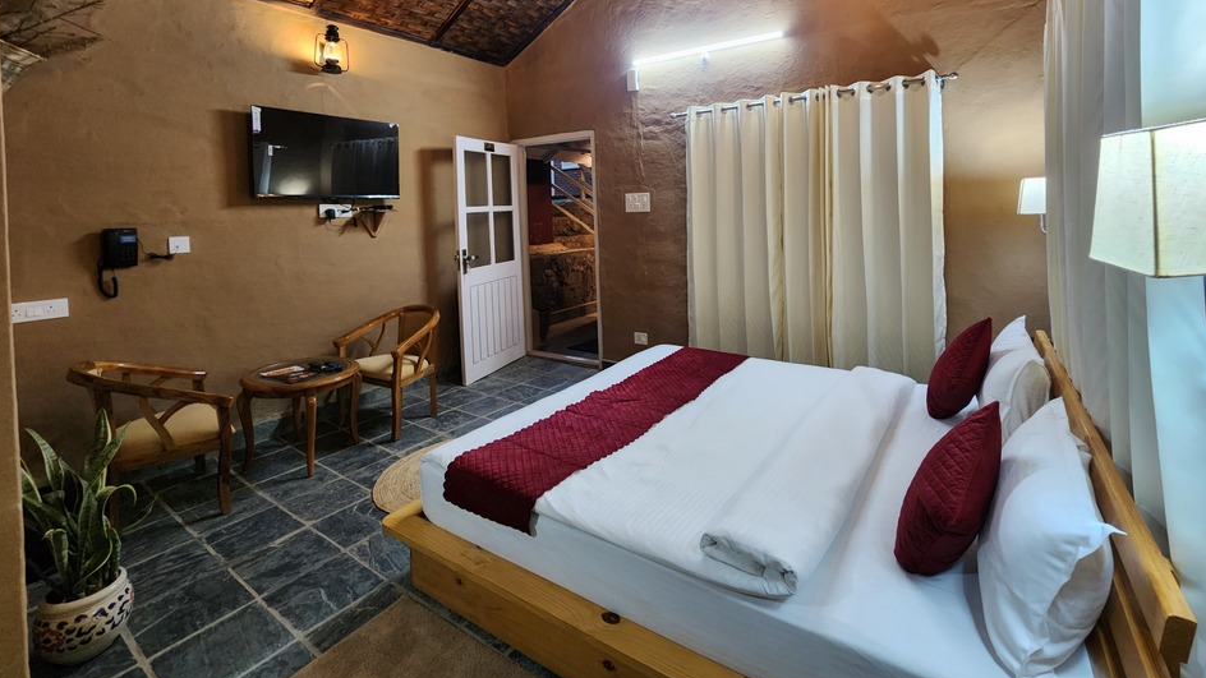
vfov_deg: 68.5
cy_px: 223
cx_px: 630
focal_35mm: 15
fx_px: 480
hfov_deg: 102.9
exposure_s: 1/33
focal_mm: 2.2
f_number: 2.2
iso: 320
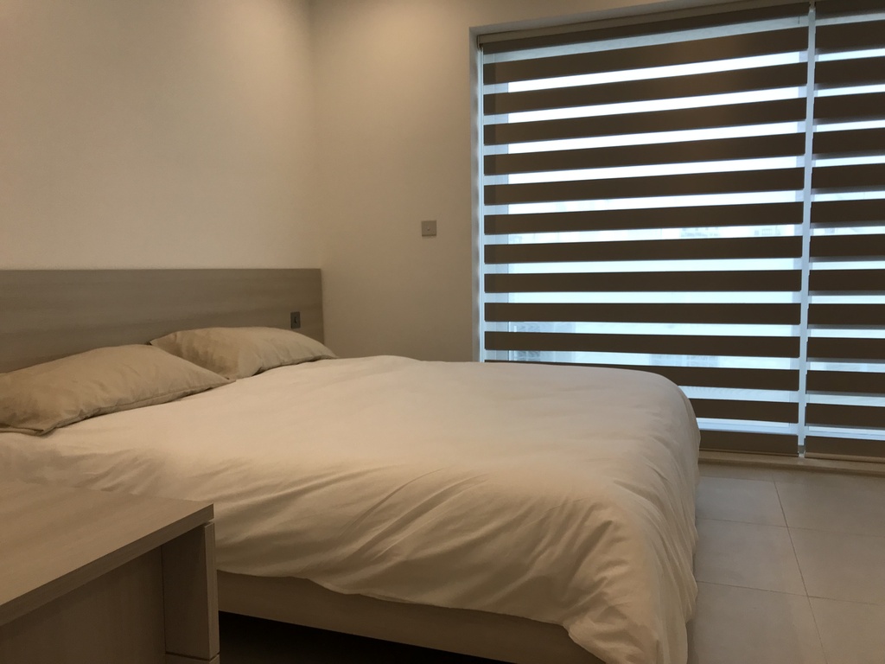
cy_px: 332
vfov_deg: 49.7
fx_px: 716
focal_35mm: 28
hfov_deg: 63.4
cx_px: 442
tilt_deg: -2.6
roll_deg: +1.1
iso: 32
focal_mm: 3.99
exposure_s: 1/100
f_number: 1.8
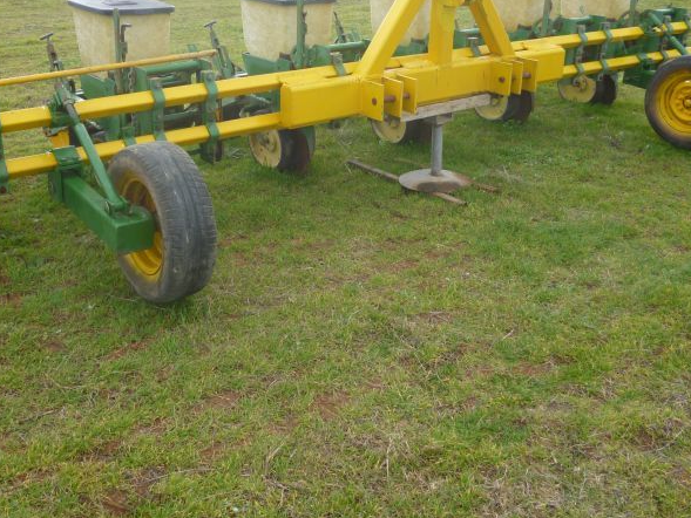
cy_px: 178
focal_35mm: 38
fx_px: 759
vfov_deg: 37.4
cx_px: 287
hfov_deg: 48.8
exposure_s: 1/200
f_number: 3.1
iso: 100
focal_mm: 5
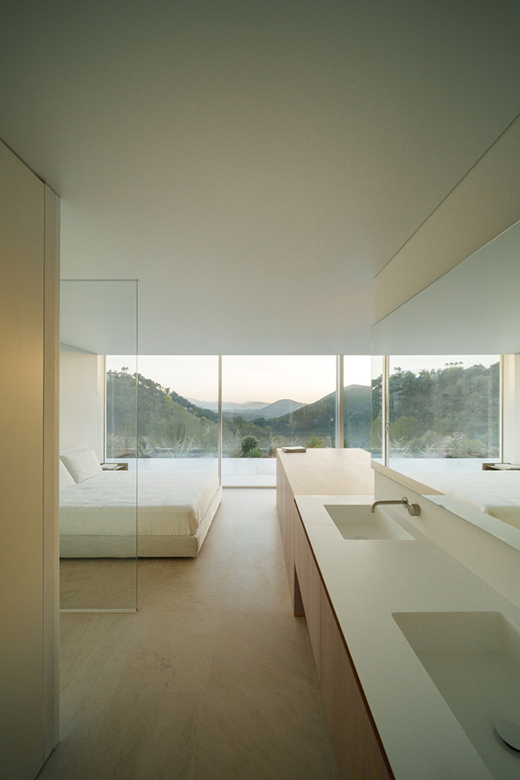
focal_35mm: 13
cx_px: 260
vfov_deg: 108.3
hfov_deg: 85.4
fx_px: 282
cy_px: 390
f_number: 6.3
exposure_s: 1/50
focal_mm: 13
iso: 125
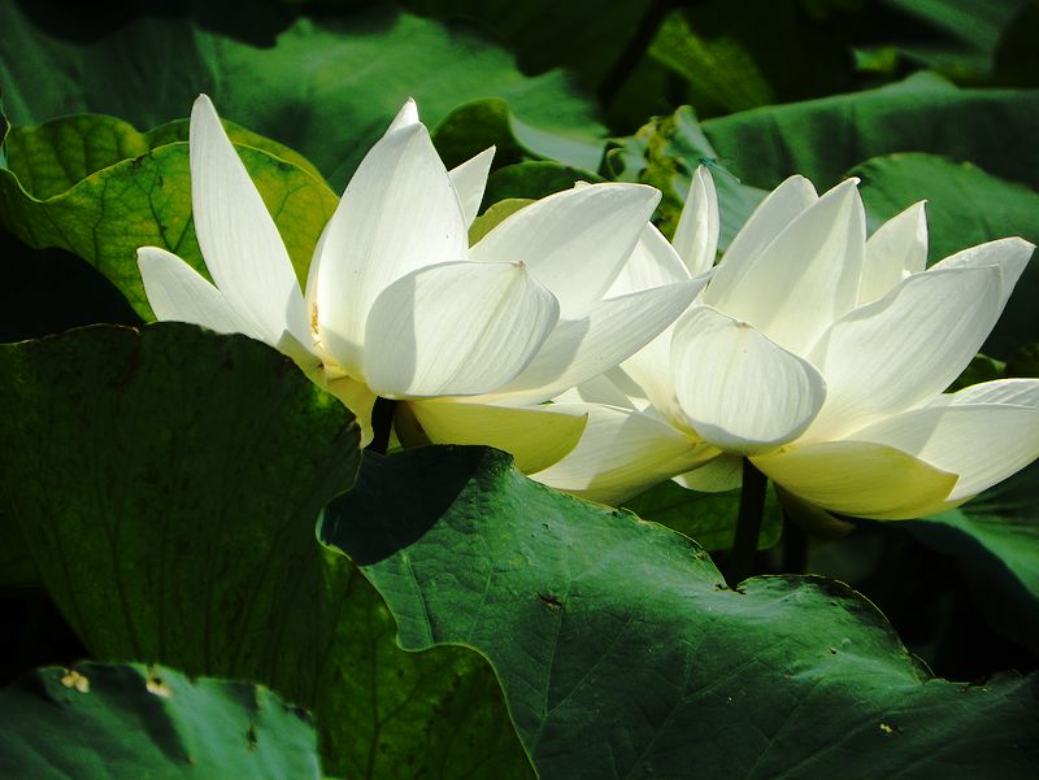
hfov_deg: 5.0
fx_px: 11803
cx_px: 520
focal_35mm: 393
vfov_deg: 3.8
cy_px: 390
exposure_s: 1/500
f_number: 5
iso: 64
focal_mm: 69.8
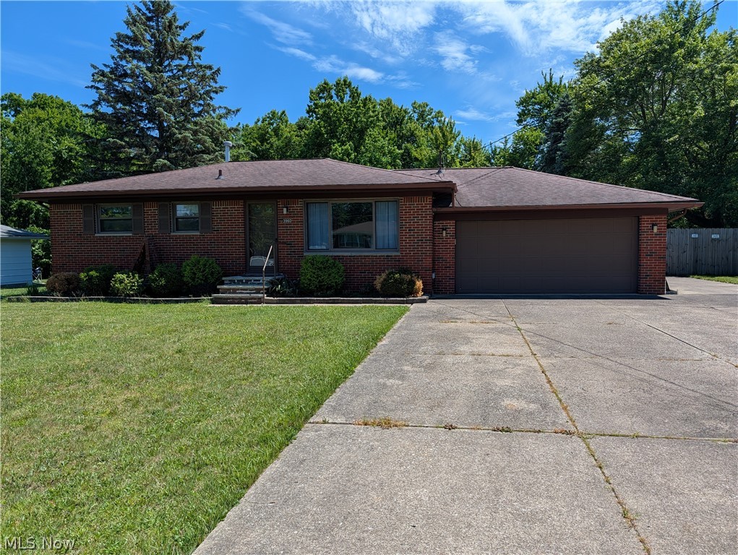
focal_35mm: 24
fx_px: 512
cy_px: 278
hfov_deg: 71.5
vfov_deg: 56.9
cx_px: 369
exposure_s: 1/1052
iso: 19
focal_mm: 6.9
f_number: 1.68
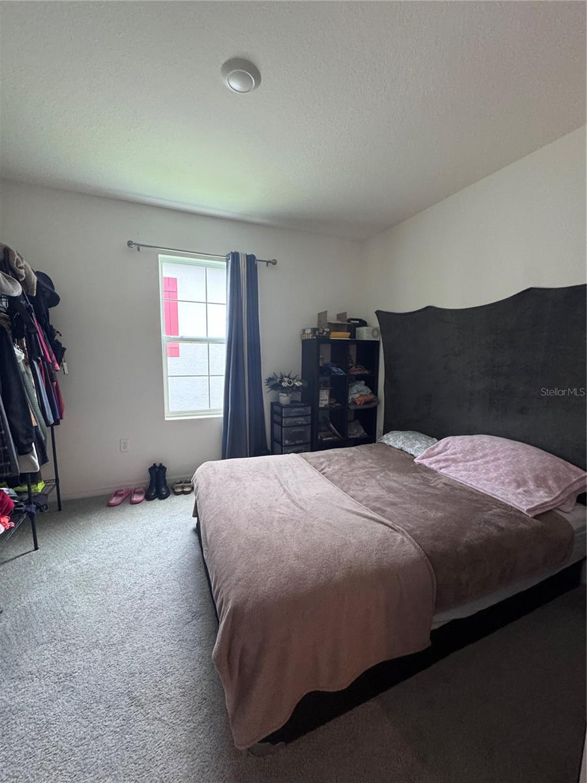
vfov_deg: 102.1
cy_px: 392
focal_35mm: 14
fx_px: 317
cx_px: 294
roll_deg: -0.4
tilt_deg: -5.9
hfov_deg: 85.7
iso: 400
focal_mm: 2.22
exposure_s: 1/60
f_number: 2.2
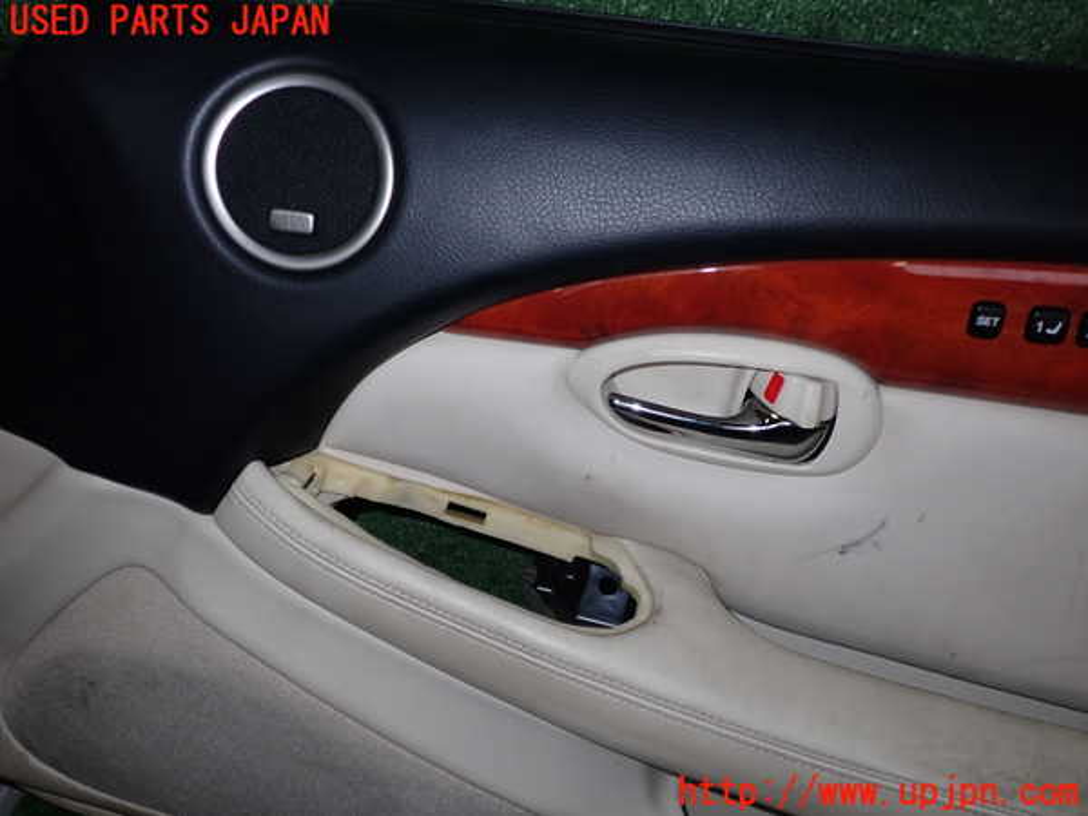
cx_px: 544
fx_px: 943
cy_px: 408
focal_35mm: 30
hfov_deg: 60.0
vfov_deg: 46.8
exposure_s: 1/30
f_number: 6.3
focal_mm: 5.4
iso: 200
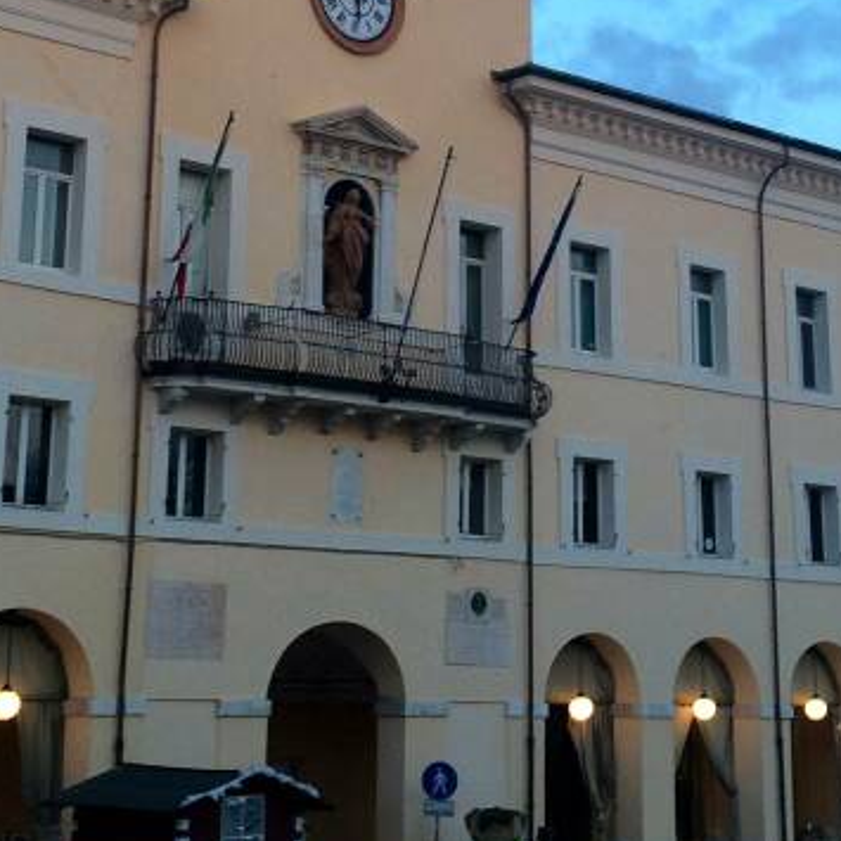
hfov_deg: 23.4
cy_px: 116
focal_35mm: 74
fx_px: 2034
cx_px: 438
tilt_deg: +15.6
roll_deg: -0.8
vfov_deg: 22.9
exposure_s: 1/60
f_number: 2.2
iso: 40
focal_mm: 4.15
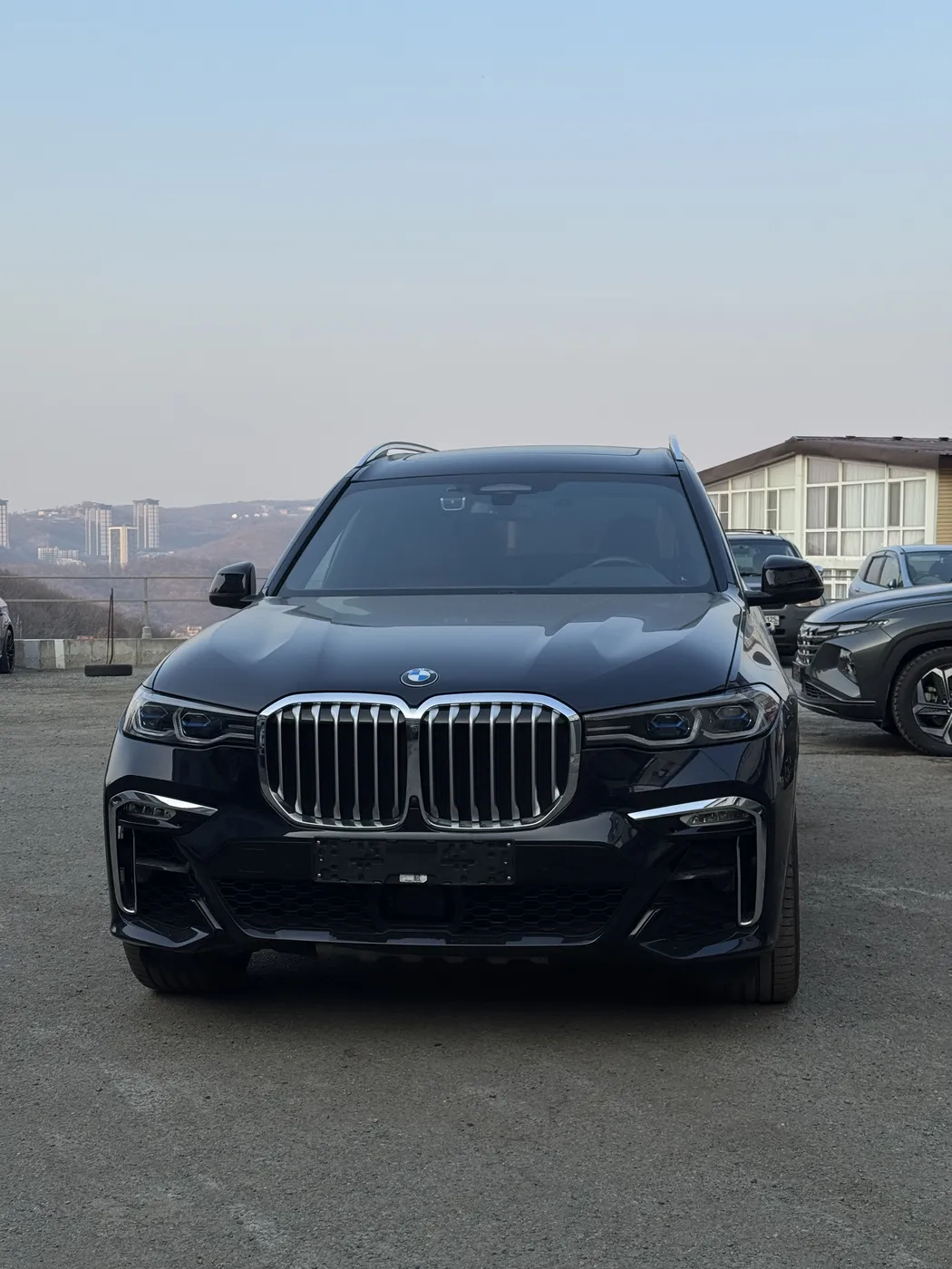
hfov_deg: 30.3
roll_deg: -0.1
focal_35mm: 48
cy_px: 634
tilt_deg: -3.2
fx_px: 1760
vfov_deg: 39.7
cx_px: 476
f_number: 1.78
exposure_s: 1/1524
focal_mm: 6.76
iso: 64
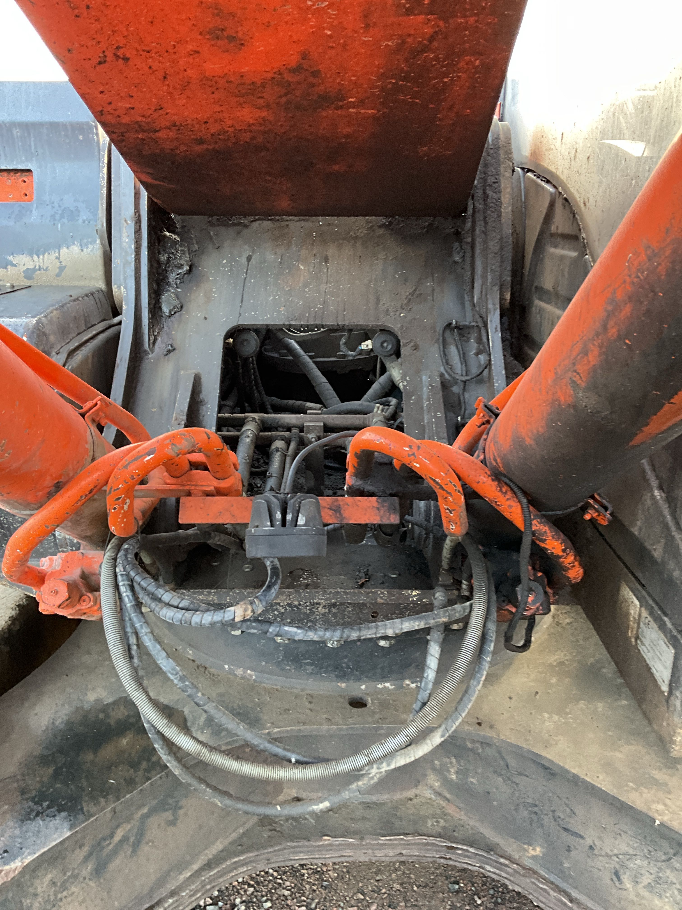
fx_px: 762
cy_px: 455
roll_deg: +0.1
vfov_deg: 61.7
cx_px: 341
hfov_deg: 48.2
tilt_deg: -15.9
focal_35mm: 29
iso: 100
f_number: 1.8
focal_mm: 3
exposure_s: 1/60
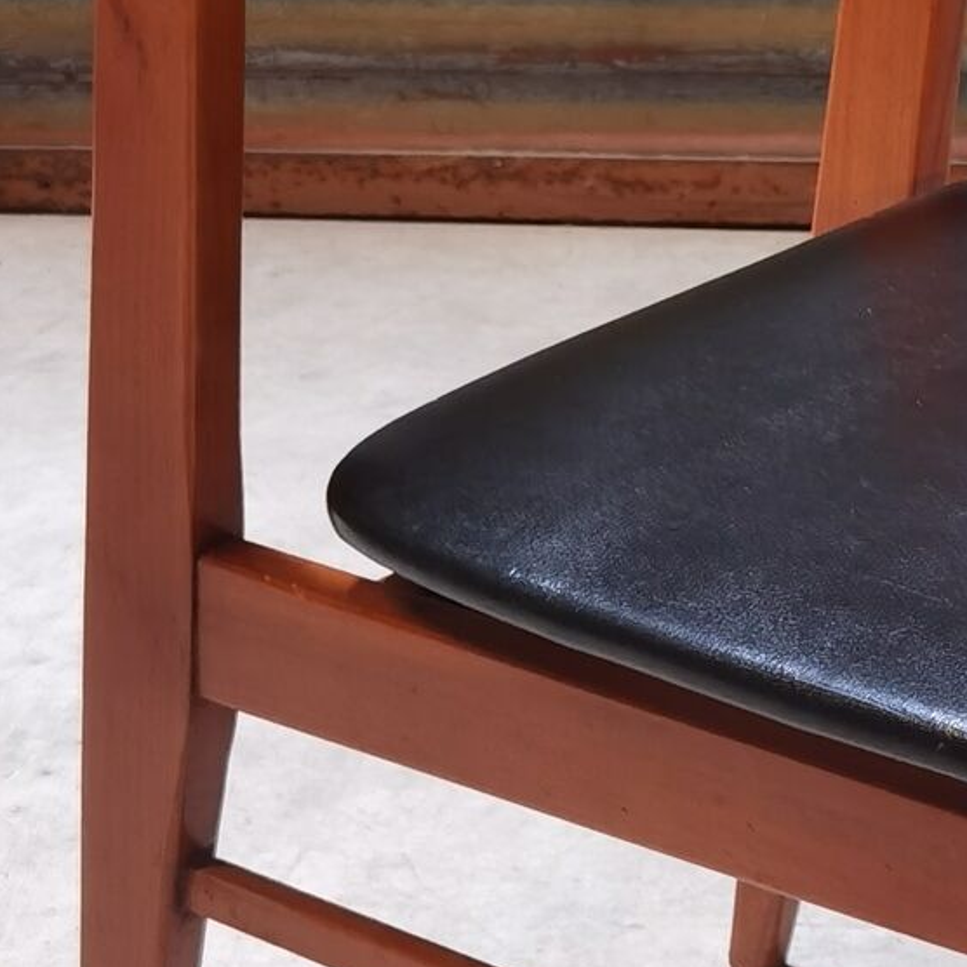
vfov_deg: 16.6
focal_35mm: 105
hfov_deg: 16.4
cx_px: 882
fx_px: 3319
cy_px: 501
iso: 250
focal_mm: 6.71
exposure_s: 1/50
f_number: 1.9
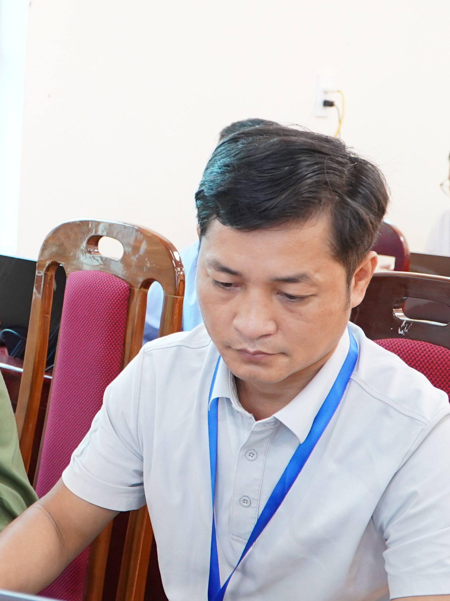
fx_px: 1352
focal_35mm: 78
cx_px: 16
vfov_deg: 25.0
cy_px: 310
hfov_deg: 18.5
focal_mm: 28
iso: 1600
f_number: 4
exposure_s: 1/50
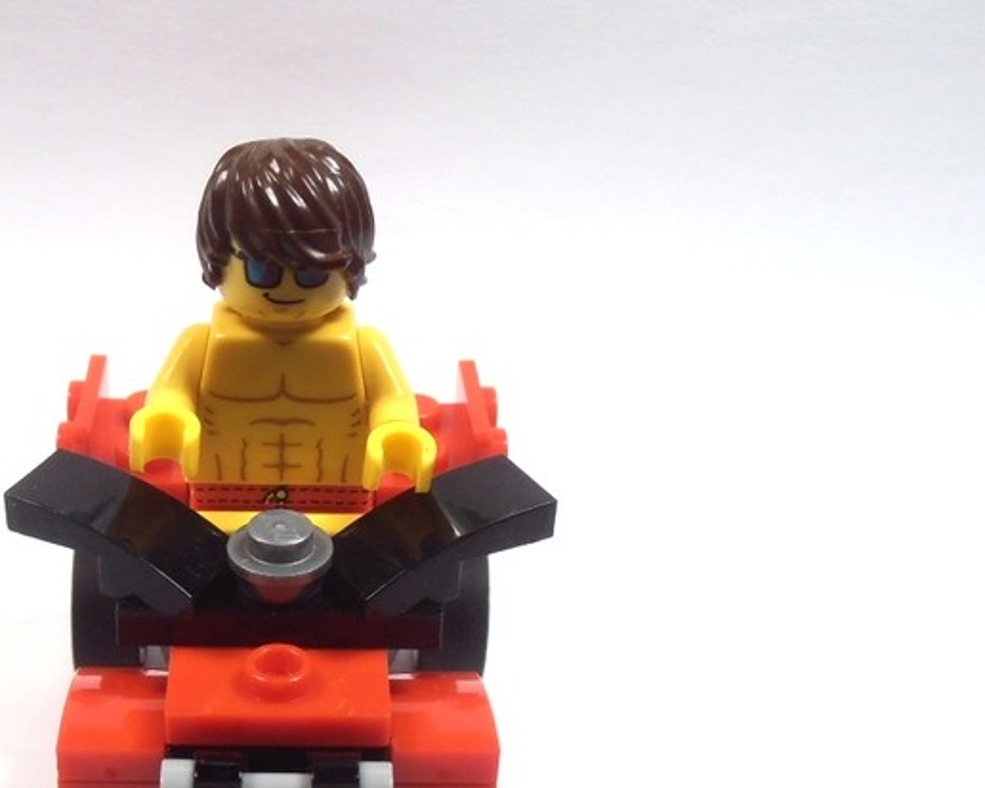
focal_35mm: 63
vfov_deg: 23.9
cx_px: 279
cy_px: 613
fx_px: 1837
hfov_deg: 29.7
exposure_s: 1/50
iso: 80
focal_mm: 6.61
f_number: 3.9
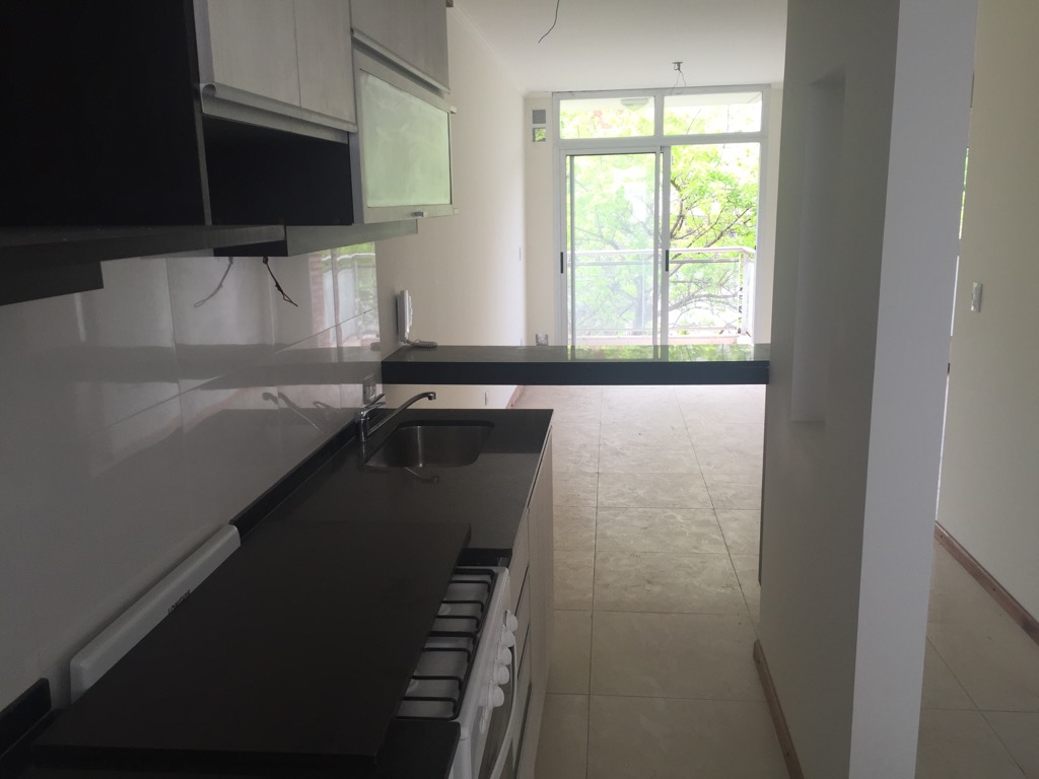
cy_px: 390
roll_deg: +0.6
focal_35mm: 29
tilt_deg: -12.8
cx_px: 520
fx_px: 870
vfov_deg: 48.2
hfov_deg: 61.7
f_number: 2.2
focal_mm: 4.15
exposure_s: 1/100
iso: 40
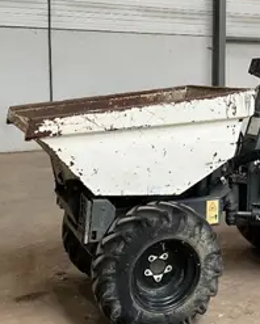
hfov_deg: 27.0
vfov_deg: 34.0
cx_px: 215
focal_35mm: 55
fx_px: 528
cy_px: 122
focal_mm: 3
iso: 64
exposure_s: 1/66
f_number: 1.8
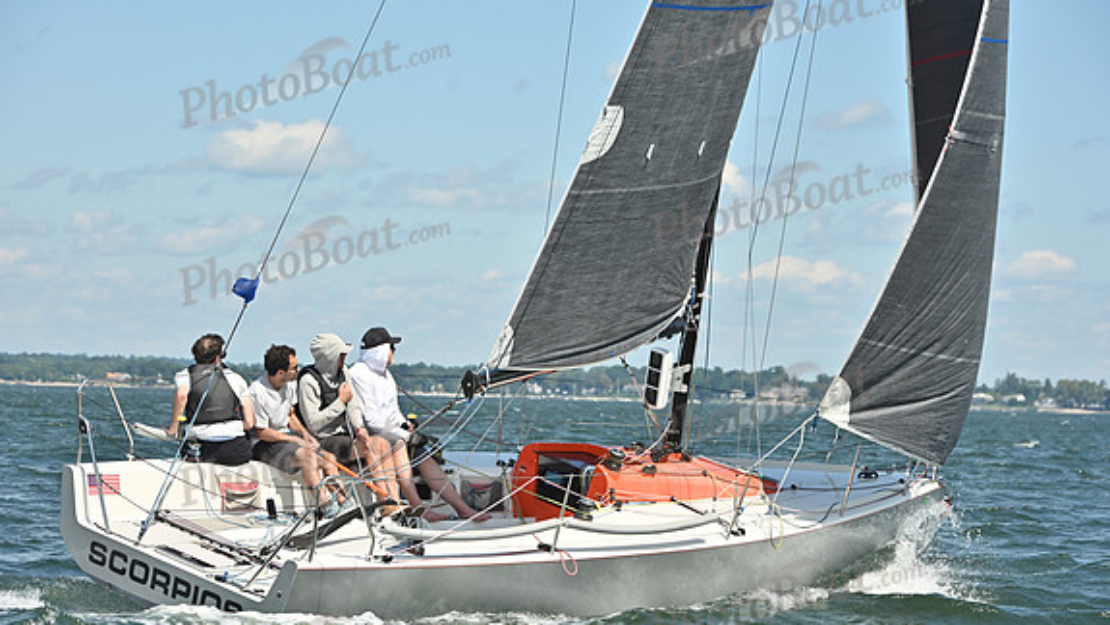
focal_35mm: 132
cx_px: 552
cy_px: 329
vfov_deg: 9.2
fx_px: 3887
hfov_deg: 16.3
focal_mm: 125
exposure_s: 1/1250
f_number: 8
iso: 250
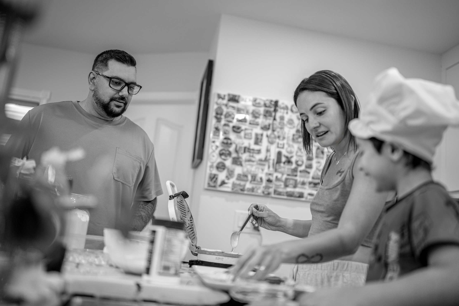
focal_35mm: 35
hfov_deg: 54.4
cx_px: 230
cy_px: 153
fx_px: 446
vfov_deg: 37.9
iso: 200
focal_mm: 35
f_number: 1.2
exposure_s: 1/200
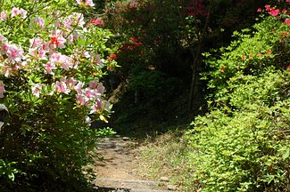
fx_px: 513
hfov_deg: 31.1
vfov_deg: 21.2
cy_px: 112
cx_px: 79
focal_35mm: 64
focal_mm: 27
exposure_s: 1/160
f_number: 10
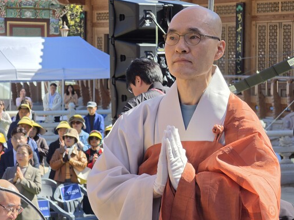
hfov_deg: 14.6
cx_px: 170
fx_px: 1146
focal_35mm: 135
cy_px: 106
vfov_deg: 11.0
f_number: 2.9
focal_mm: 18.6
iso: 50
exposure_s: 1/854
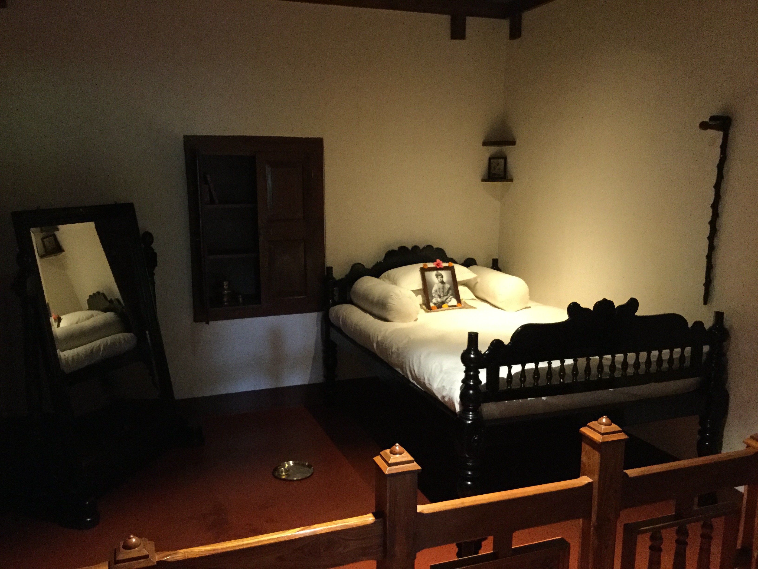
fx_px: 679
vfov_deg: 45.4
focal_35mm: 31
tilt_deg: -7.9
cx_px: 379
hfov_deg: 58.4
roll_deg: -1.3
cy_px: 284
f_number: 2.4
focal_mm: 3.3
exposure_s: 1/17
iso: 320
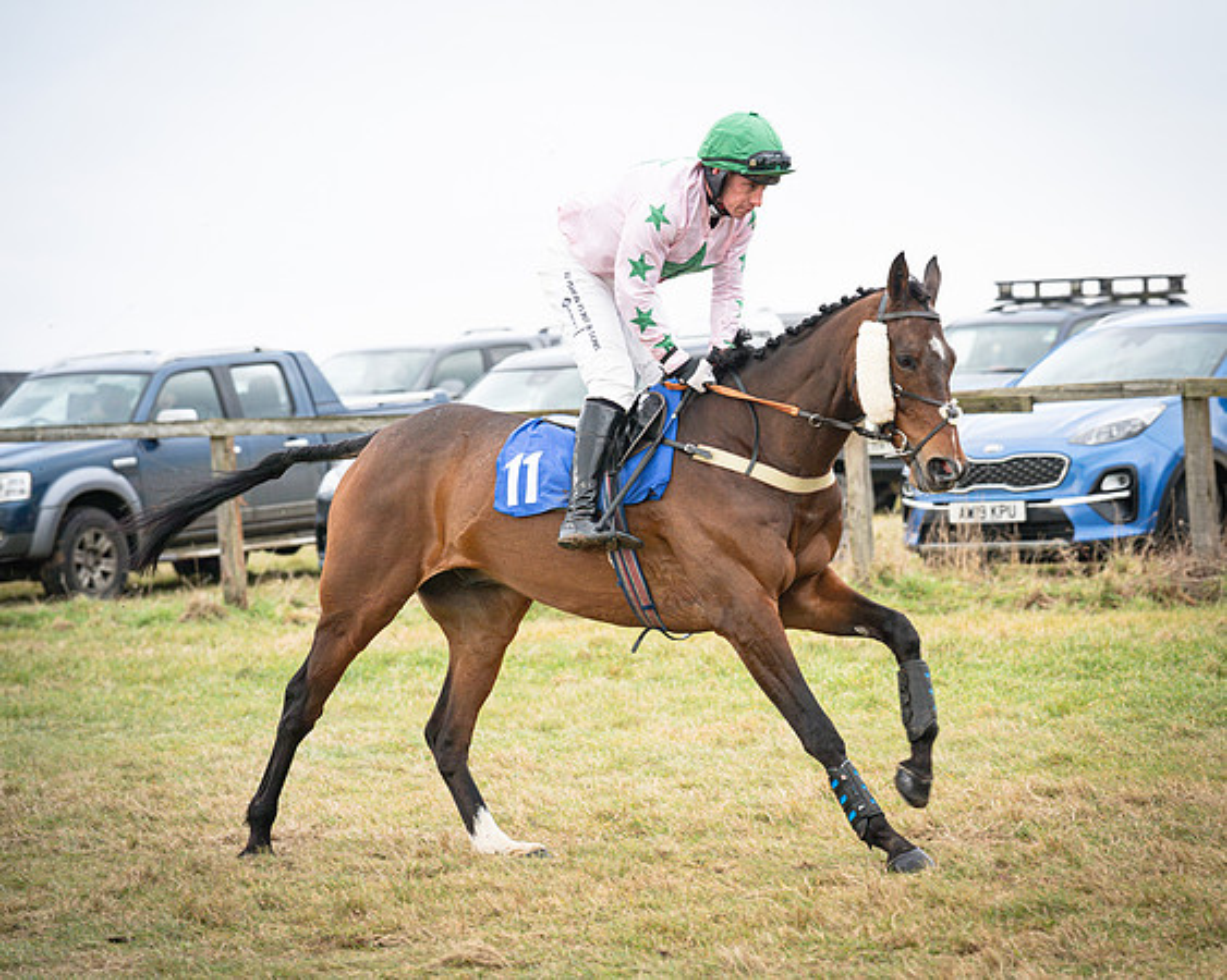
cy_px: 490
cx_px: 736
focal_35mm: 152
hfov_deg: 12.7
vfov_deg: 10.2
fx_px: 5519
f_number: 4.5
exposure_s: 1/1000
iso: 500
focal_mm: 135
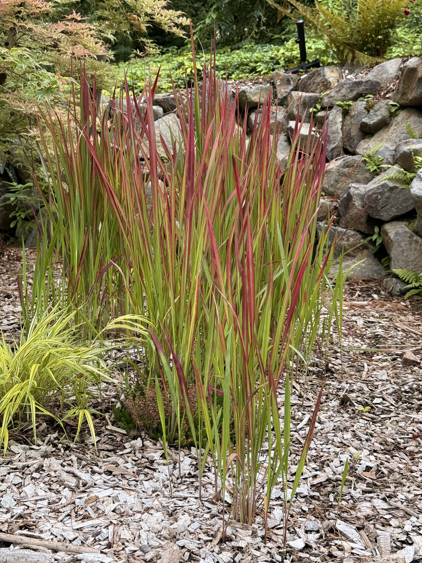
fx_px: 780
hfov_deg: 30.3
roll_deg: -2.0
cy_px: 282
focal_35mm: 48
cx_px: 211
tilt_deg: -7.5
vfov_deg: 39.7
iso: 80
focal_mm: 6.76
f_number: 1.78
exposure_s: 1/83
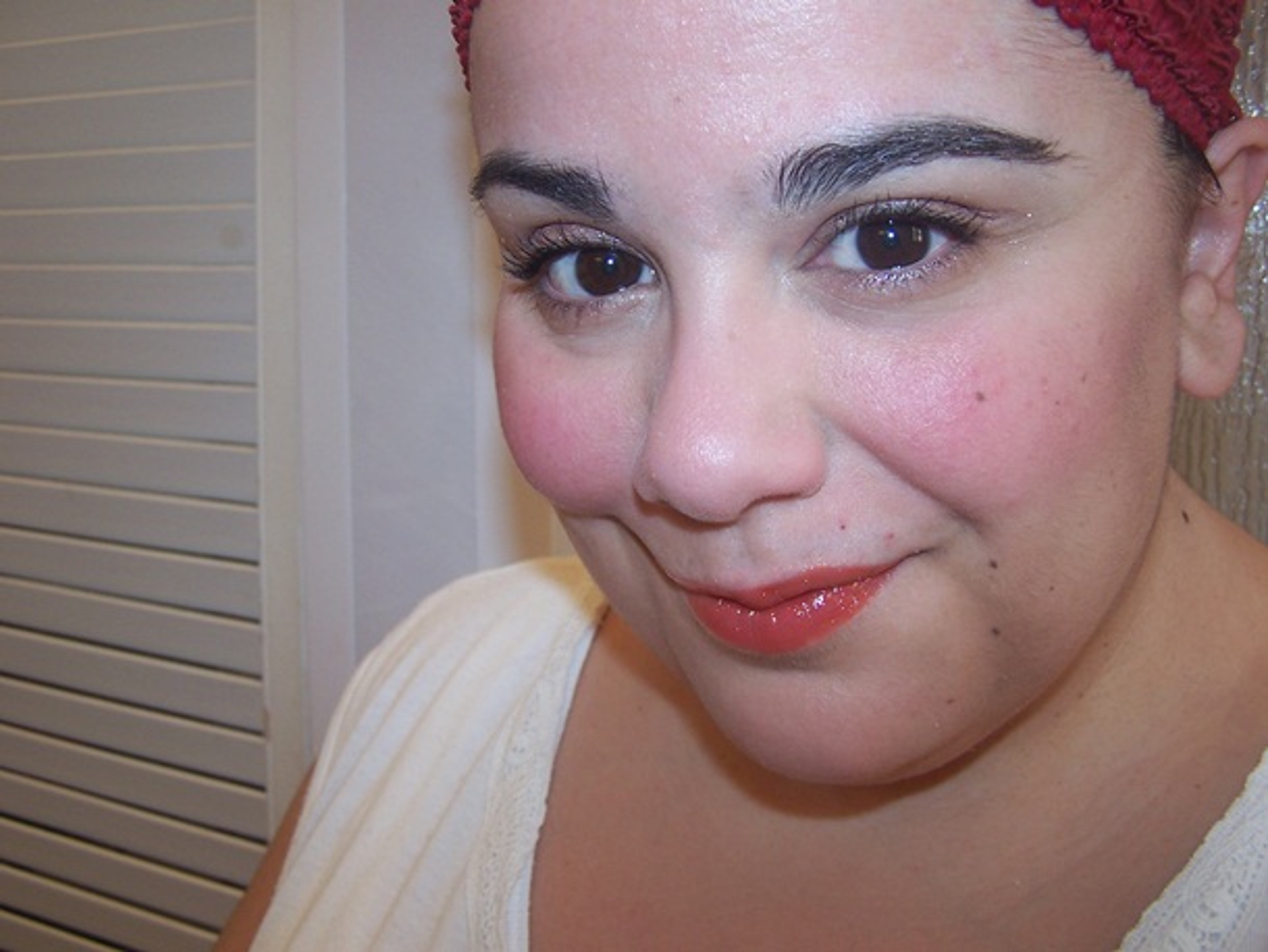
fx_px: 1393
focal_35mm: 38
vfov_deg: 37.7
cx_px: 634
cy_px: 476
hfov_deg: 49.0
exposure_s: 1/60
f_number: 2.8
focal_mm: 6.3
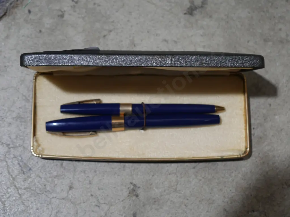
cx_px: 145
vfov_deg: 21.6
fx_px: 570
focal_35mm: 68
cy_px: 108
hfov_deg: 28.6
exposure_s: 1/80
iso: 500
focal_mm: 34
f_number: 5.4
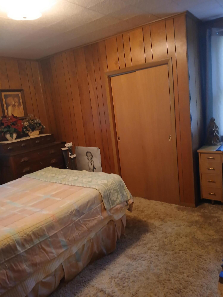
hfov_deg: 53.1
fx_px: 223
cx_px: 112
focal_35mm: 26
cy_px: 148
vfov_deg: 67.3
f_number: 1.8
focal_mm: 3.98
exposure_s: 1/24
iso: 400
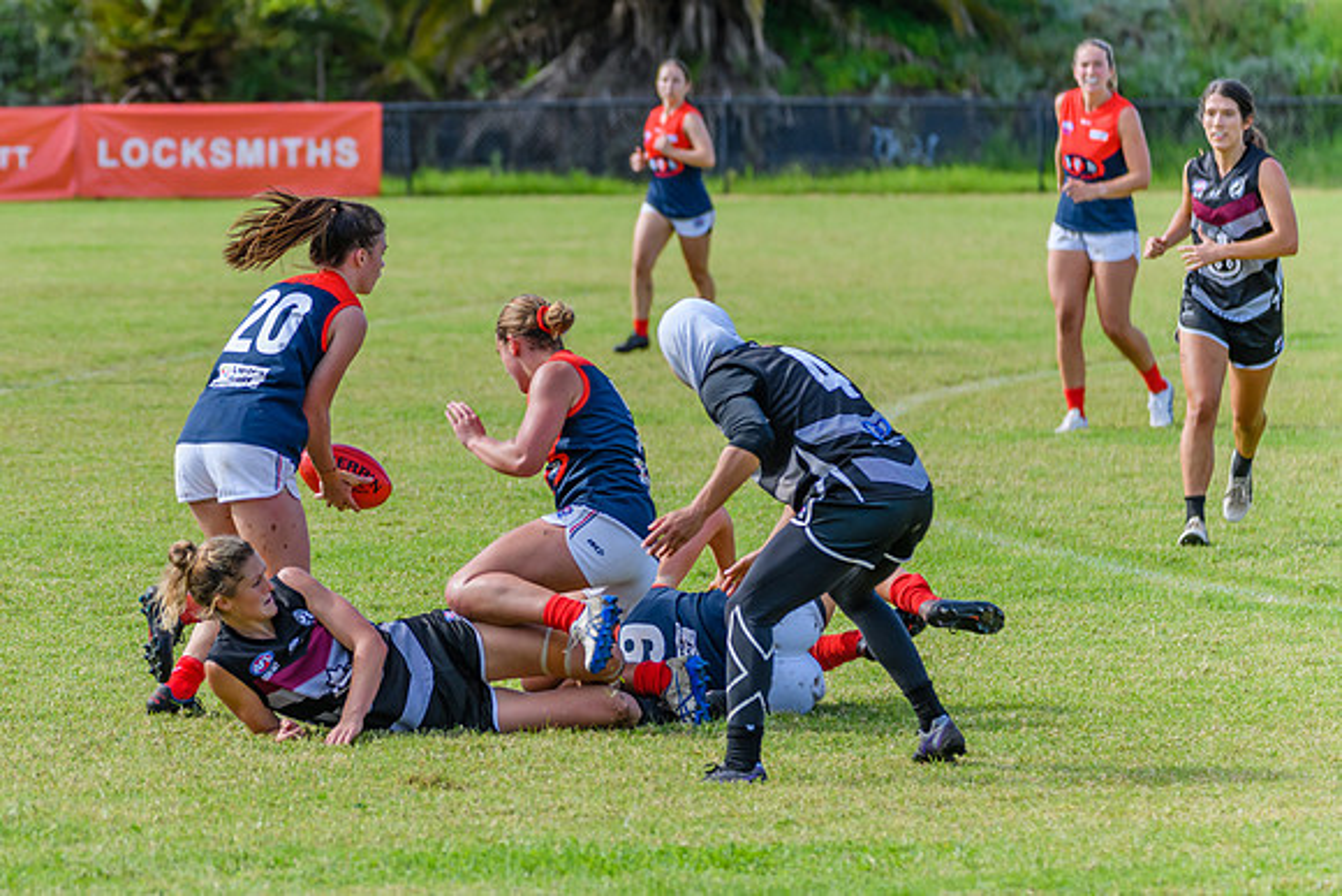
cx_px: 410
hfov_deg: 6.1
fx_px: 12632
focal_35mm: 339
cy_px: 423
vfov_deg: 4.1
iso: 800
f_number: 5.6
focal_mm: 240
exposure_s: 1/1600
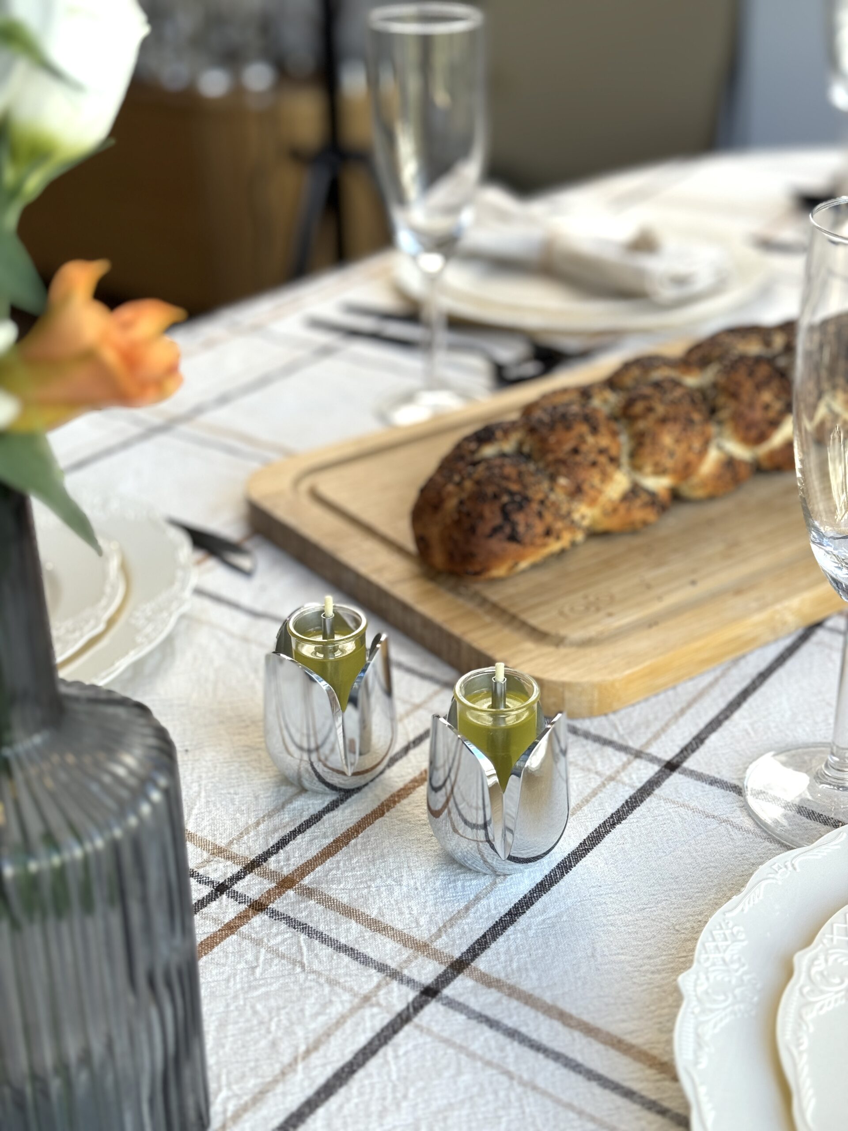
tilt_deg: -27.4
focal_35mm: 48
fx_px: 1568
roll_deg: +0.1
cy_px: 566
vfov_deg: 39.7
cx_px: 424
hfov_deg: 30.3
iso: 64
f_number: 1.78
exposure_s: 1/377
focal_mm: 6.76
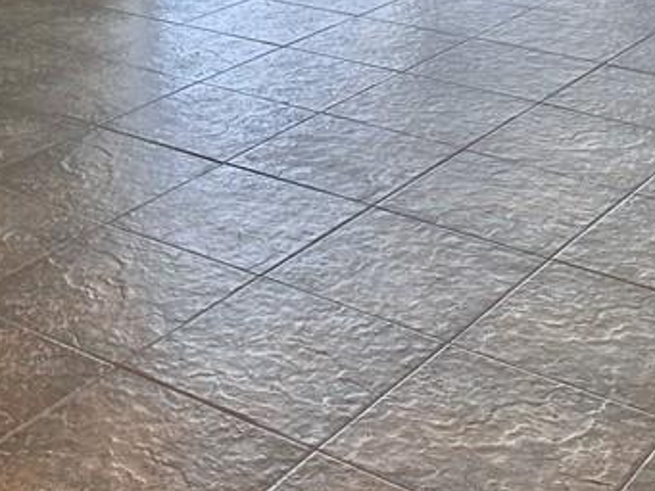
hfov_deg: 26.8
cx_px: 206
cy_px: -239
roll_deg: +1.0
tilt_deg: -4.1
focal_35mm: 72
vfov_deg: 18.3
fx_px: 1363
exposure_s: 1/120
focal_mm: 6.86
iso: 64
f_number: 1.78
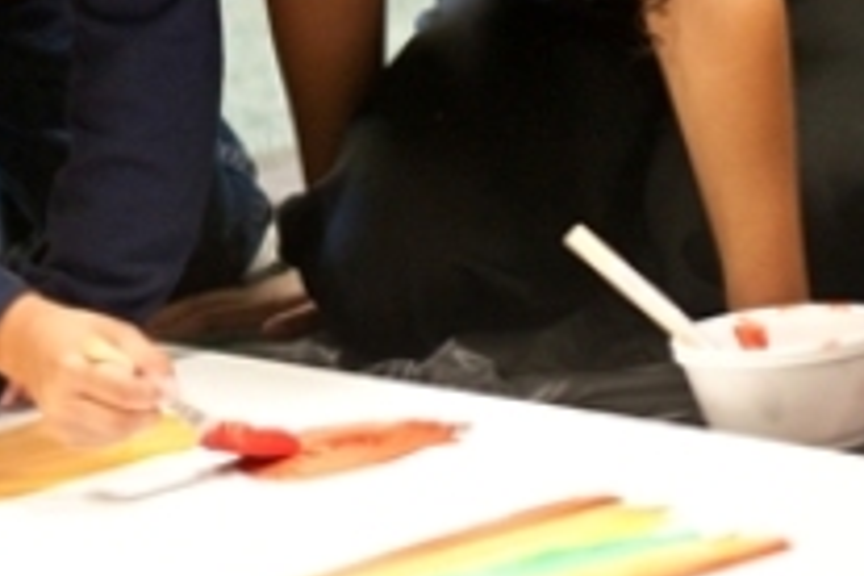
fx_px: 8471
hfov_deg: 5.8
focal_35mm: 353
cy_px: -35
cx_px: -31
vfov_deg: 3.9
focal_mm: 125
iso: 1600
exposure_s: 1/125
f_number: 2.8
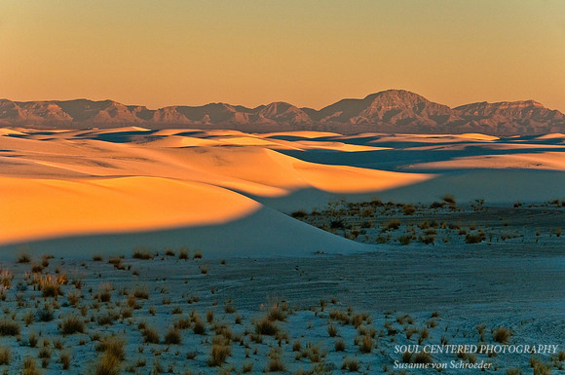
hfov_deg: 16.7
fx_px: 1928
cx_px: 282
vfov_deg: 11.1
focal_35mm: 123
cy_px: 188
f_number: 11
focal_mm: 82
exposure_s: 1/250
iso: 200
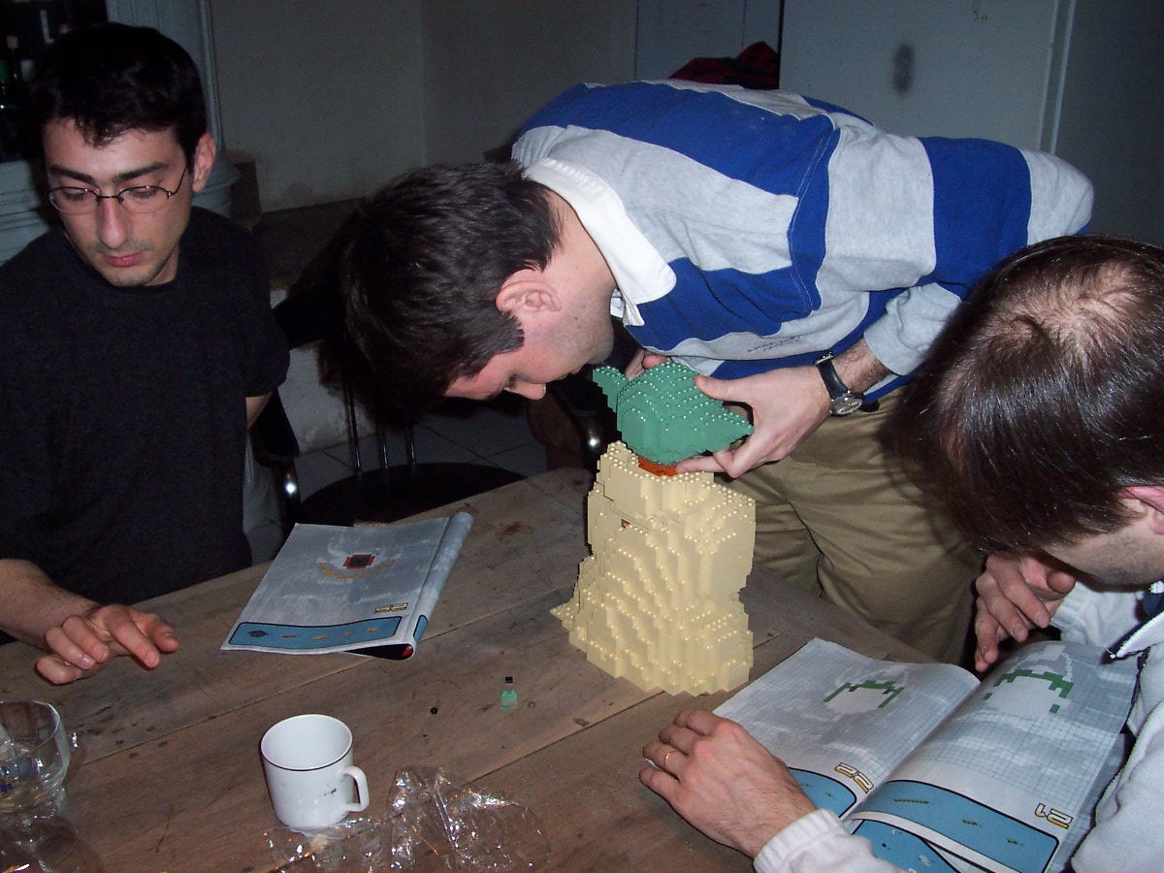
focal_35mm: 37
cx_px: 582
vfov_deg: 38.7
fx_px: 1244
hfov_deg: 50.1
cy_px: 436
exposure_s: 1/60
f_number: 2.8
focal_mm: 5.6
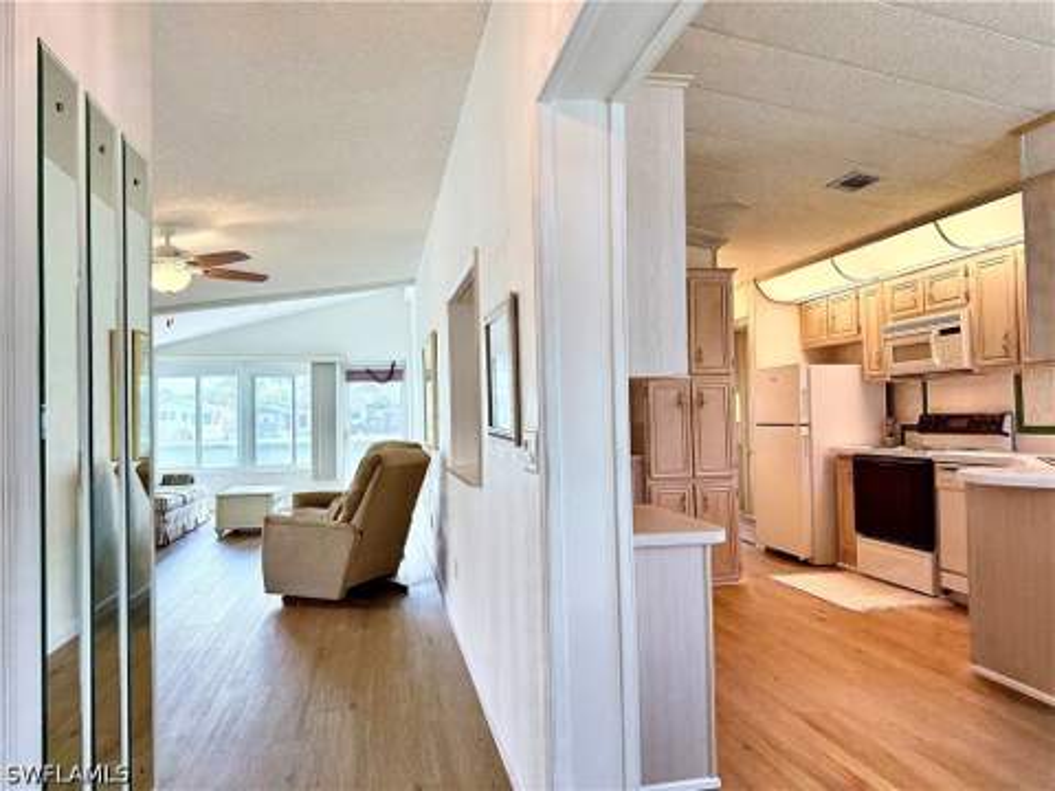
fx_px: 731
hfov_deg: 71.6
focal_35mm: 24
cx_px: 528
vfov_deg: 56.8
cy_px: 396
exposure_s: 1/240
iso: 125
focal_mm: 6.76
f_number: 1.78
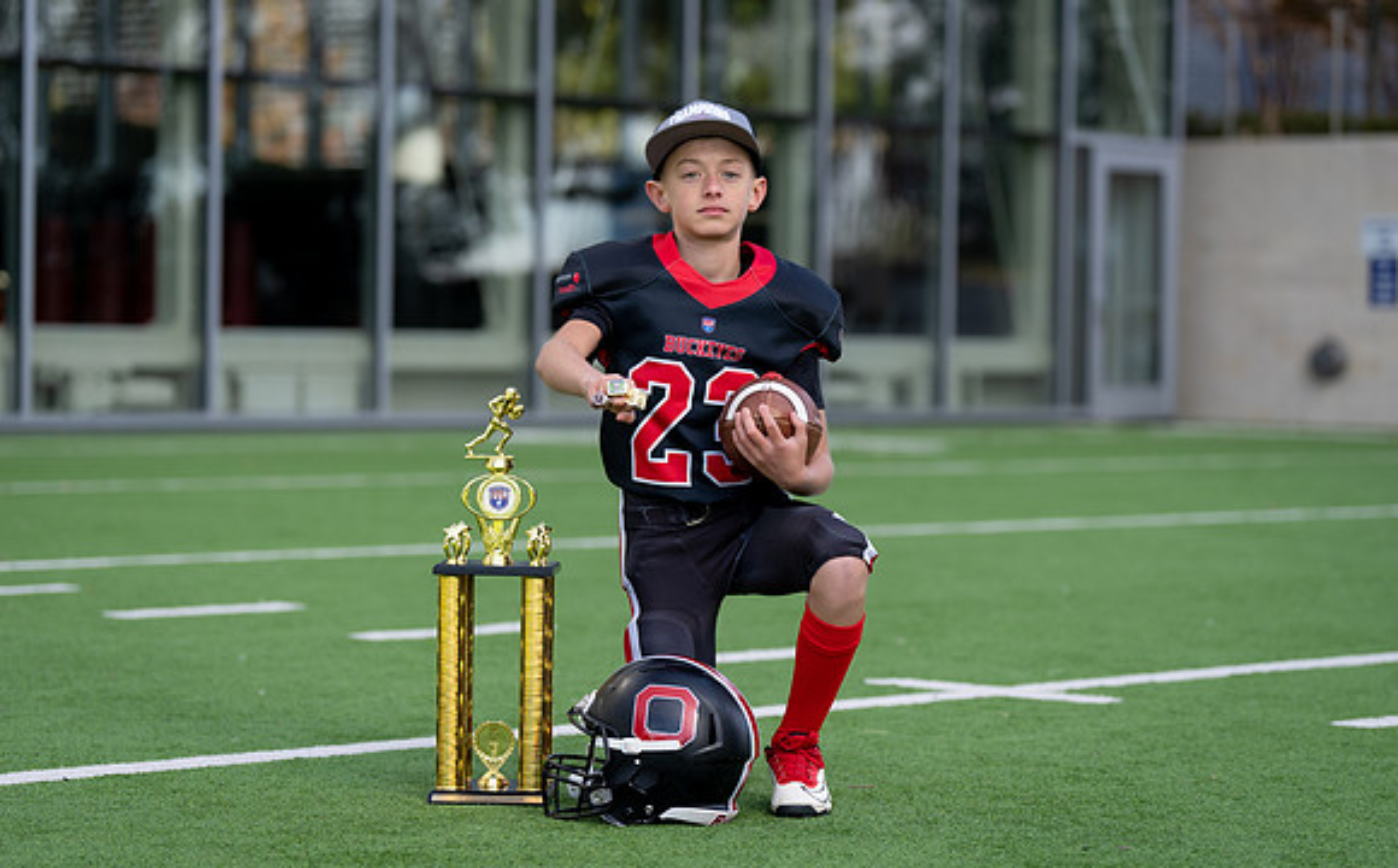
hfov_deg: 20.0
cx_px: 710
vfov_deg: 12.5
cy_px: 453
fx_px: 3969
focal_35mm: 104
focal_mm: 100
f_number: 2.8
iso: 100
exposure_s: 1/500
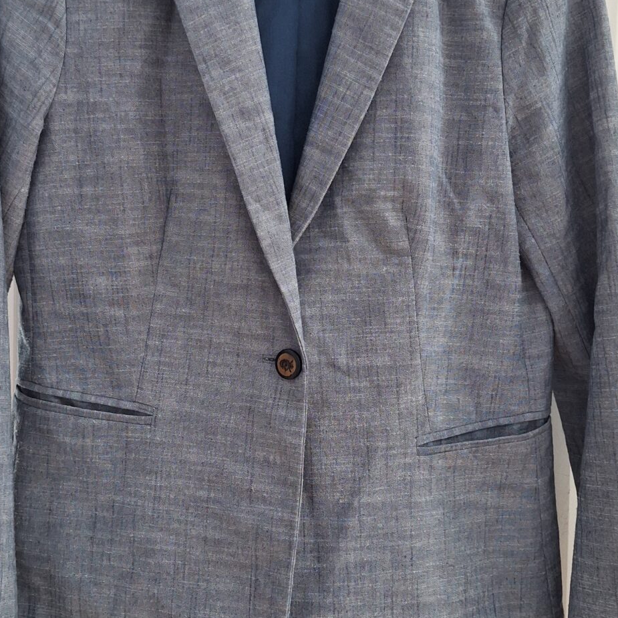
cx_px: 283
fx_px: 909
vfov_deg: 37.5
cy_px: 273
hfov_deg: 37.5
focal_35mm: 45
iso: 160
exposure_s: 1/40
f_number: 1.8
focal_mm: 5.54
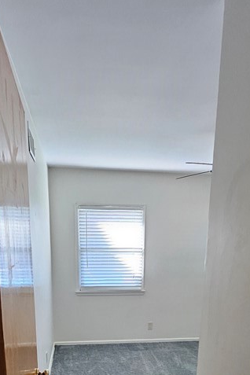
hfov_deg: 44.9
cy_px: 322
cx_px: 119
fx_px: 302
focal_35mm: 29
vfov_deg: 56.8
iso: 320
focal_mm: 1.74
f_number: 2.2
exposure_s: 1/60
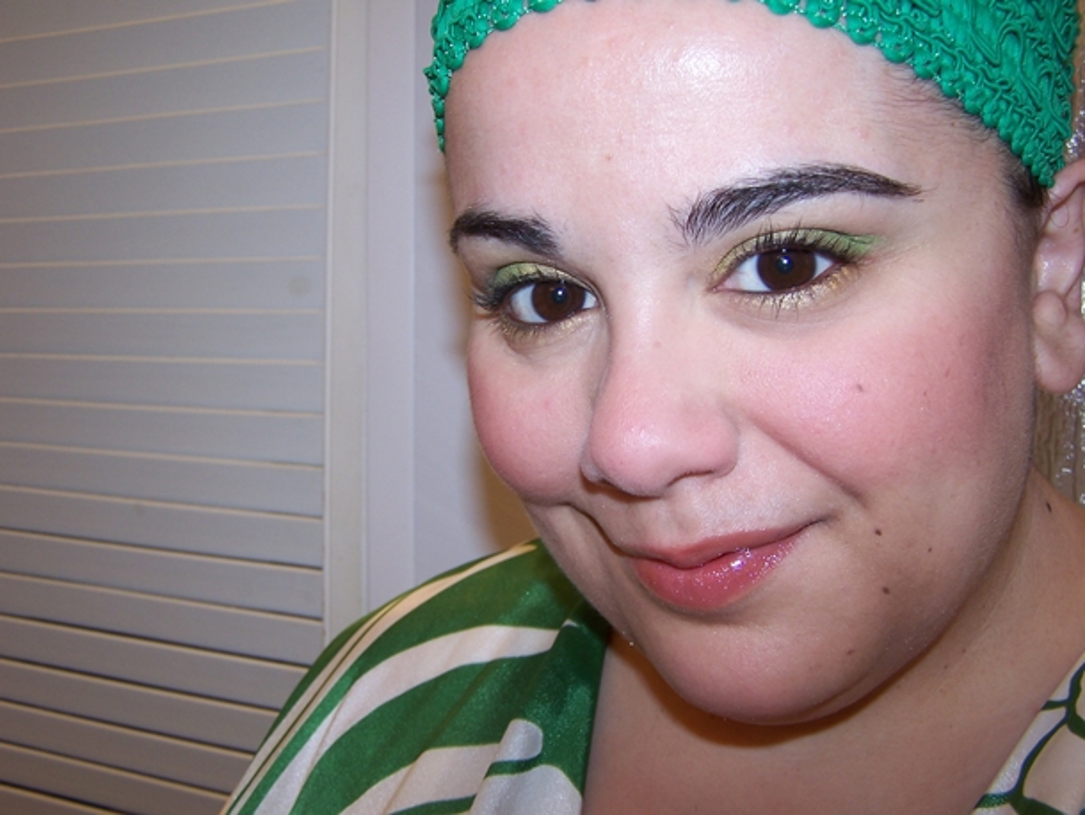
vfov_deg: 37.7
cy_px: 408
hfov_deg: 49.0
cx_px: 542
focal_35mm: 38
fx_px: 1192
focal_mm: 6.3
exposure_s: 1/60
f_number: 2.8
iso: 80
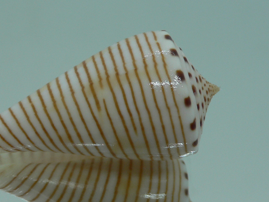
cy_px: 124
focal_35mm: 60
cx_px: 104
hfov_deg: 32.1
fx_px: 466
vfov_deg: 24.4
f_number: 2.8
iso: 80
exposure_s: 1/60
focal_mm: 4.6
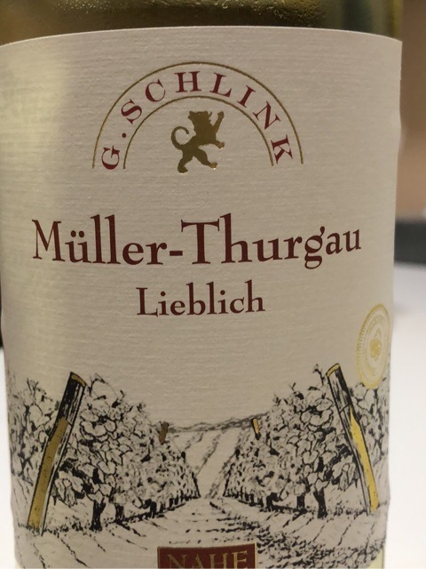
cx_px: 213
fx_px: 1050
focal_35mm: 64
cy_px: 284
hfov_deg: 22.9
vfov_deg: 30.3
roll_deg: +1.2
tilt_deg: -9.7
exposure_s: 1/50
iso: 160
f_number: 1.8
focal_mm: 3.99
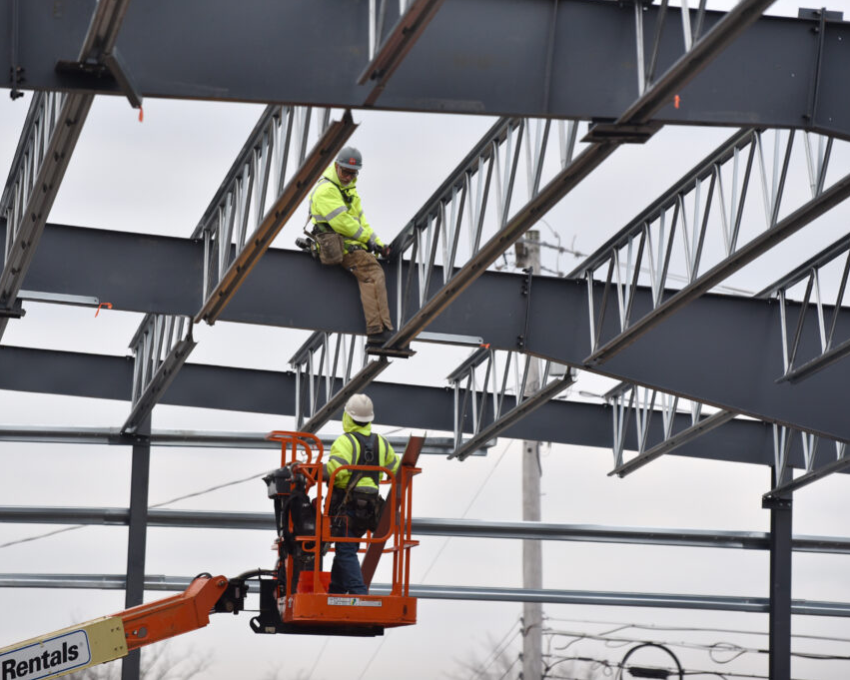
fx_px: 5686
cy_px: 340
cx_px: 406
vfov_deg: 6.8
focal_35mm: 226
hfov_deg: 8.5
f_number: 4
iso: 400
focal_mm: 200
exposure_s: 1/4000
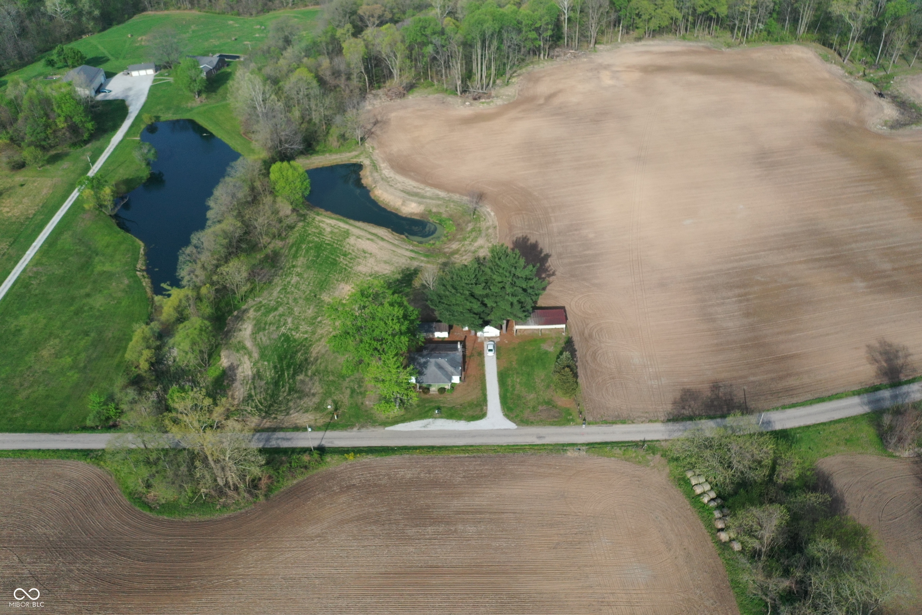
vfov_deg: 46.4
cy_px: 308
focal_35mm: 28
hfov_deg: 65.5
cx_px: 461
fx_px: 717
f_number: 3.5
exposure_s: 1/3200
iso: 400
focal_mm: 10.26
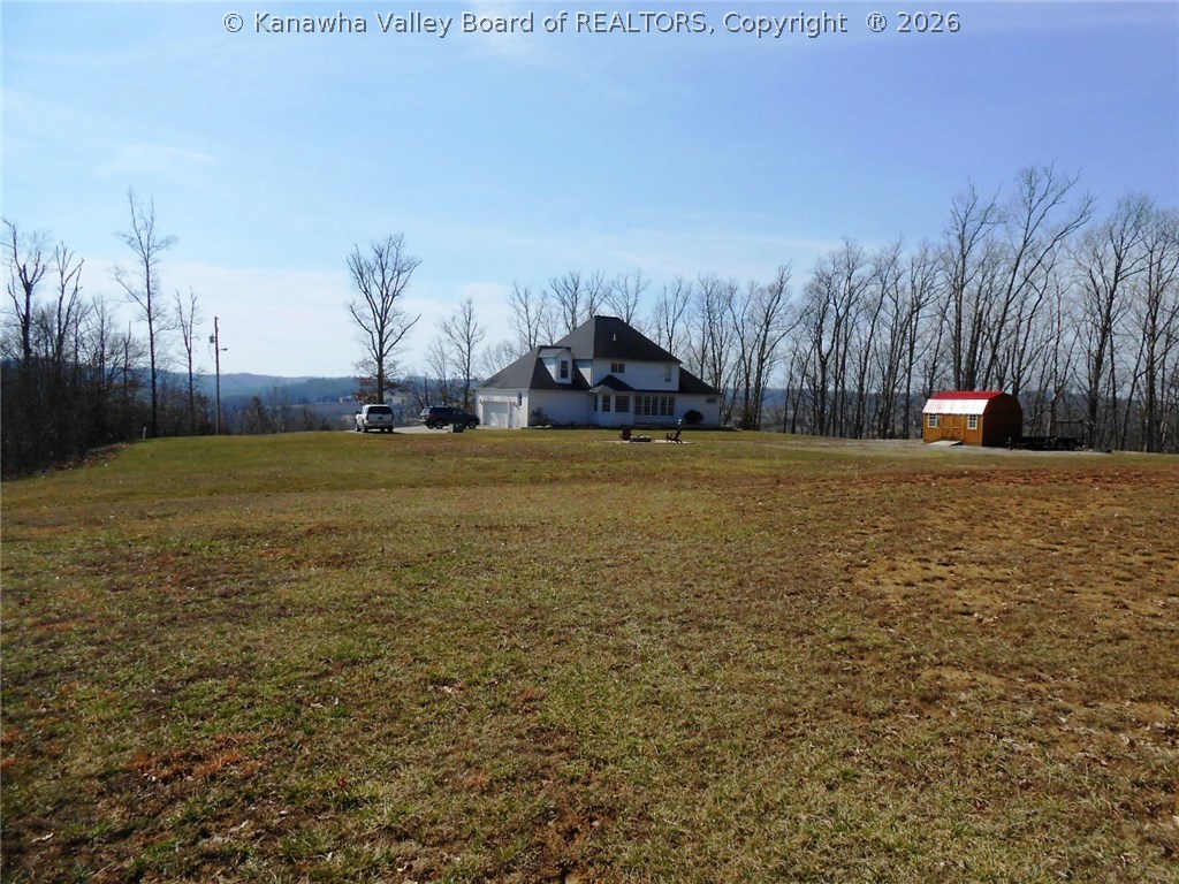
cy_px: 442
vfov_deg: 53.1
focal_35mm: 26
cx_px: 590
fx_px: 886
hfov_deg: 67.3
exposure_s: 1/1250
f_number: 3.5
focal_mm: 4.6
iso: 80
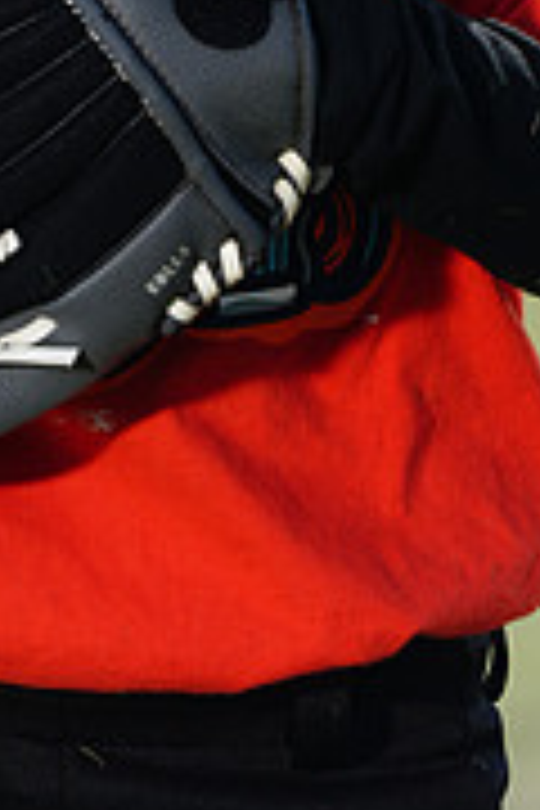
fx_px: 14376
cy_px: -410
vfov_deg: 3.2
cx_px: 173
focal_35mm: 639
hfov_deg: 2.2
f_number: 5
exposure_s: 1/250
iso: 50
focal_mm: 198
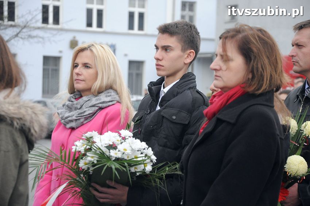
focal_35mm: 138
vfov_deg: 9.9
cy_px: 103
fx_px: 1187
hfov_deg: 14.9
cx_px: 155
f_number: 5.6
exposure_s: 1/500
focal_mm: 92
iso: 1600
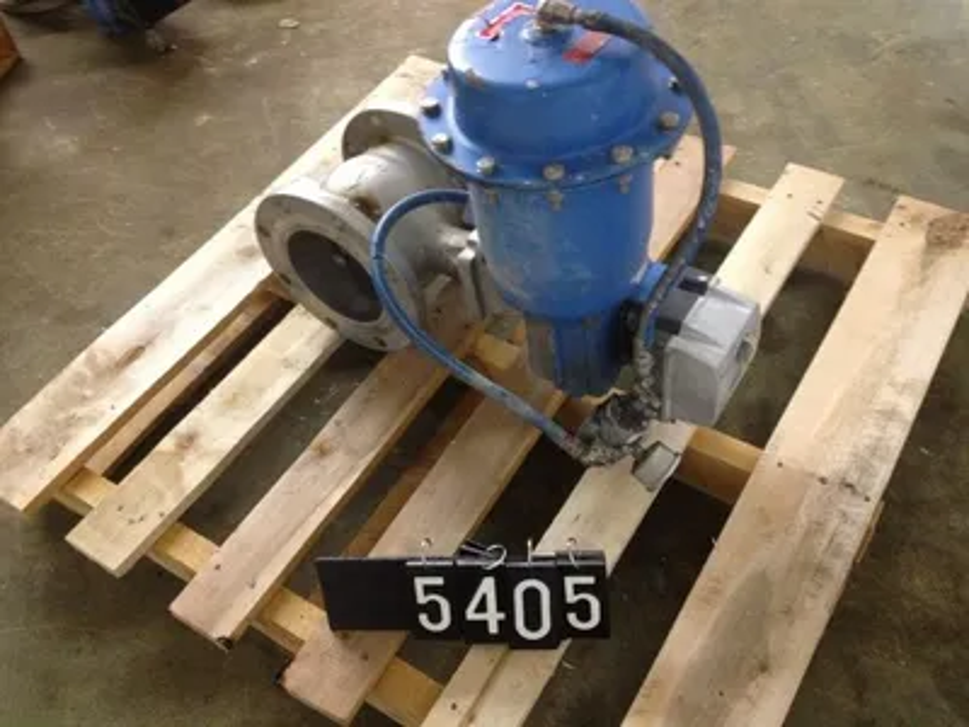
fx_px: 980
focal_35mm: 35
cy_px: 364
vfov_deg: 40.7
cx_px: 484
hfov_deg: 52.6
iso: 250
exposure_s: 1/20
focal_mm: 4.28
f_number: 2.4
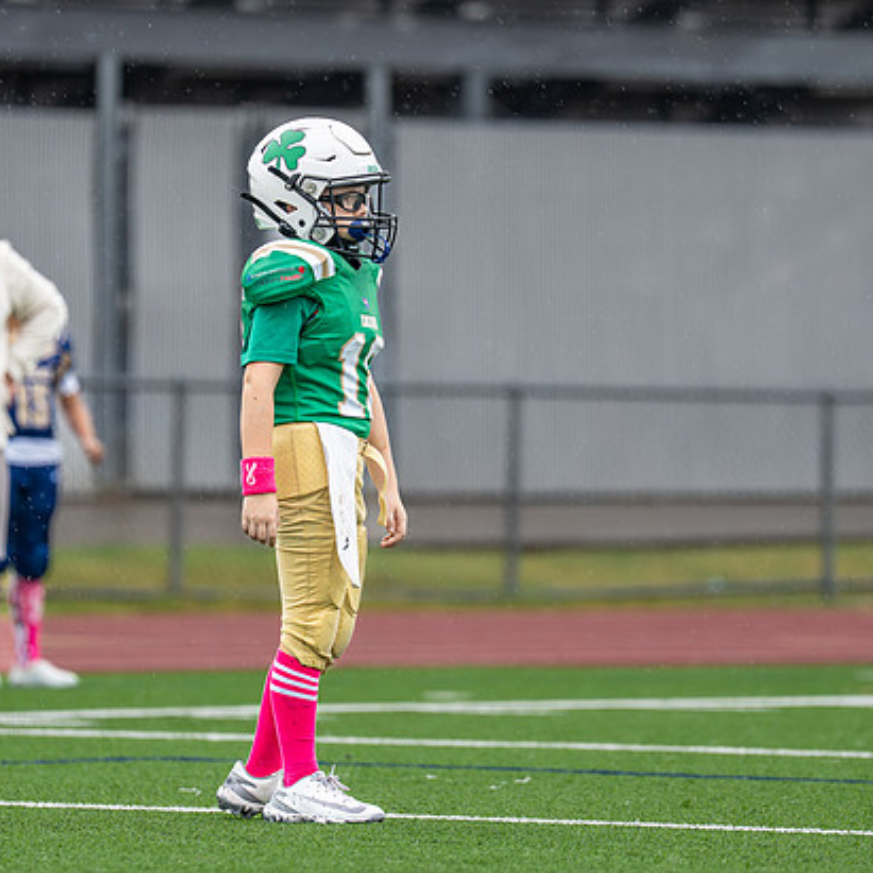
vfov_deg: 4.5
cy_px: 406
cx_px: 371
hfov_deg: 4.5
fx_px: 11014
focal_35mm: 386
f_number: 2.8
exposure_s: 1/1000
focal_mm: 185
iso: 400
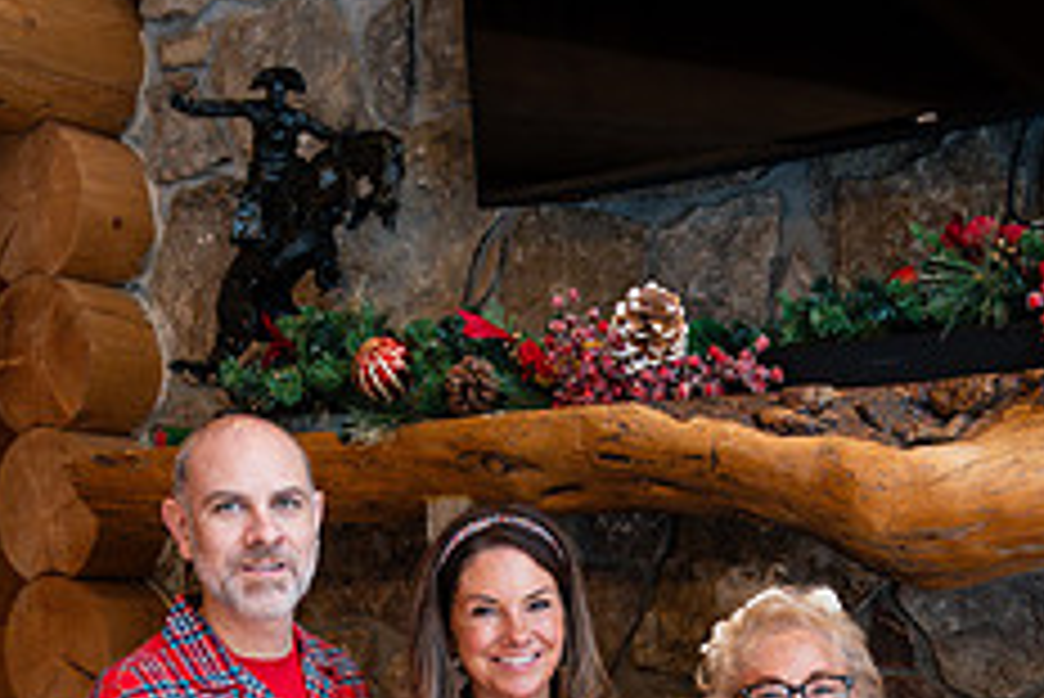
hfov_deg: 30.5
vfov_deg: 19.1
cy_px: 905
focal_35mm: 66
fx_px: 1915
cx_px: 585
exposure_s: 1/160
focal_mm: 34
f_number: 3.2
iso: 1000
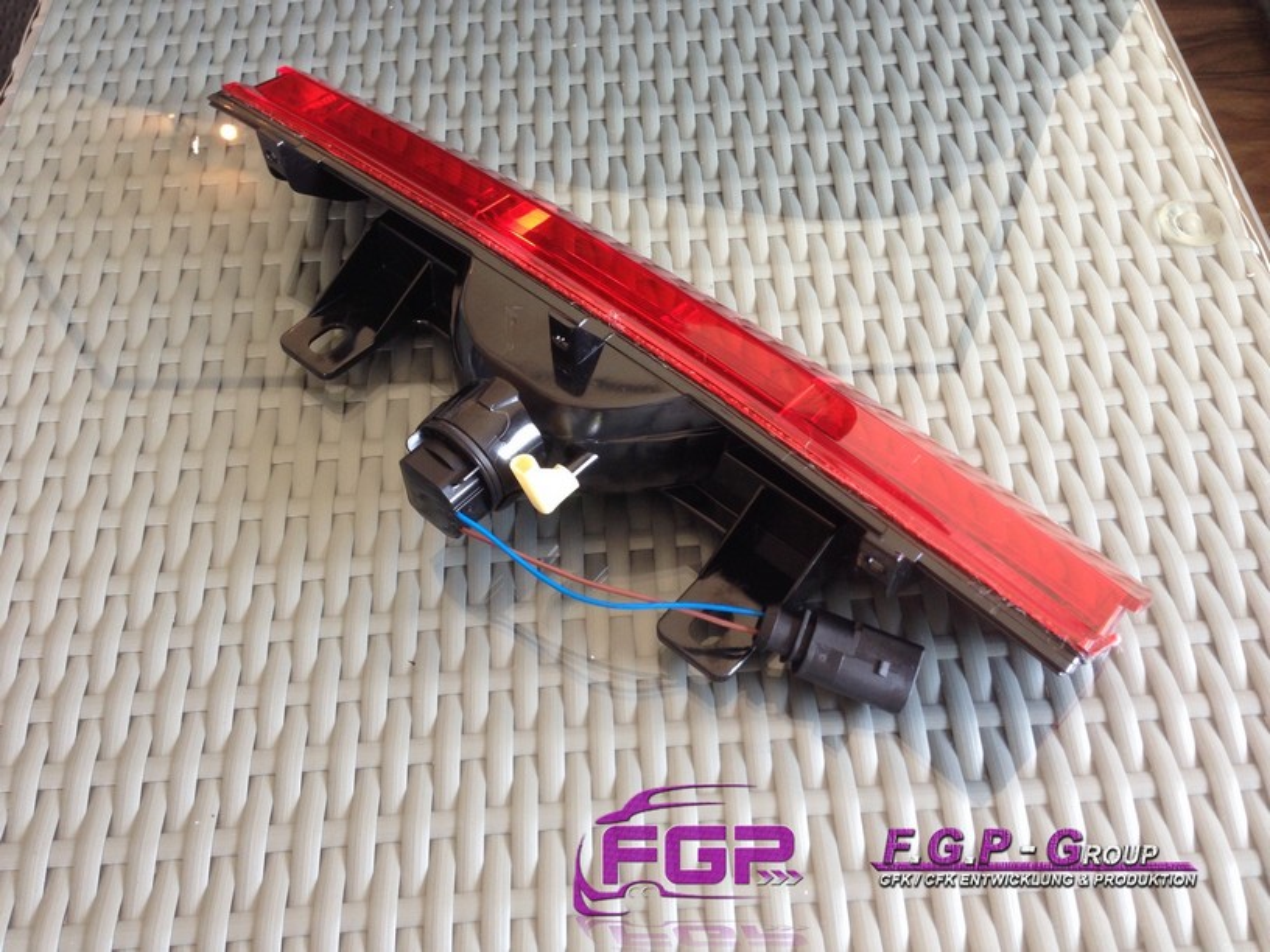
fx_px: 1211
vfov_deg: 42.9
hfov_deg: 55.4
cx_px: 635
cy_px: 476
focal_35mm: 33
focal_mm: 4.12
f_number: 2.4
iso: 64
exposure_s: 1/20
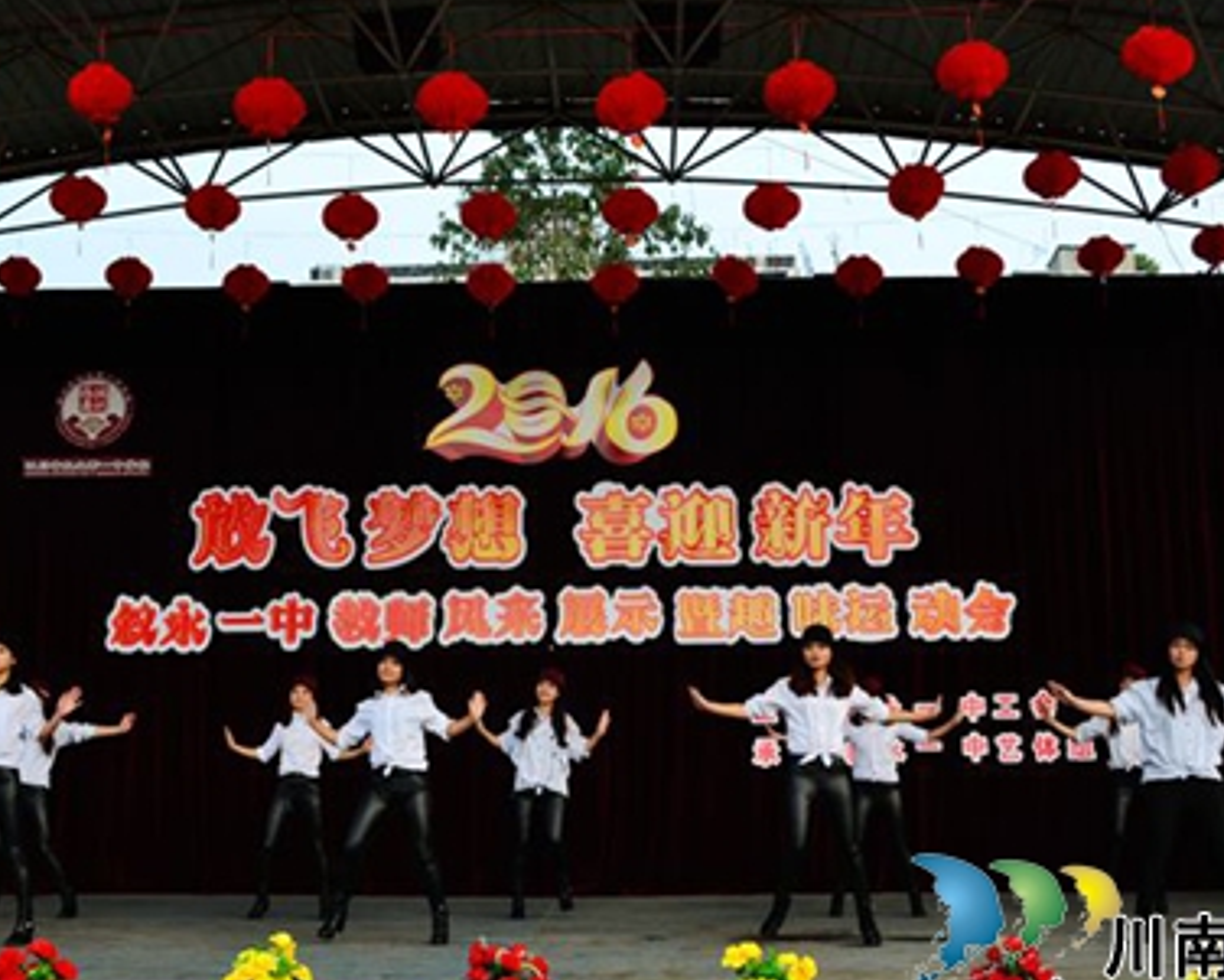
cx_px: 619
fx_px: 1631
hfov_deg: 41.1
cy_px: 505
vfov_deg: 33.4
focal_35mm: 45
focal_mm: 24
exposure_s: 1/160
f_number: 9
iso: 400
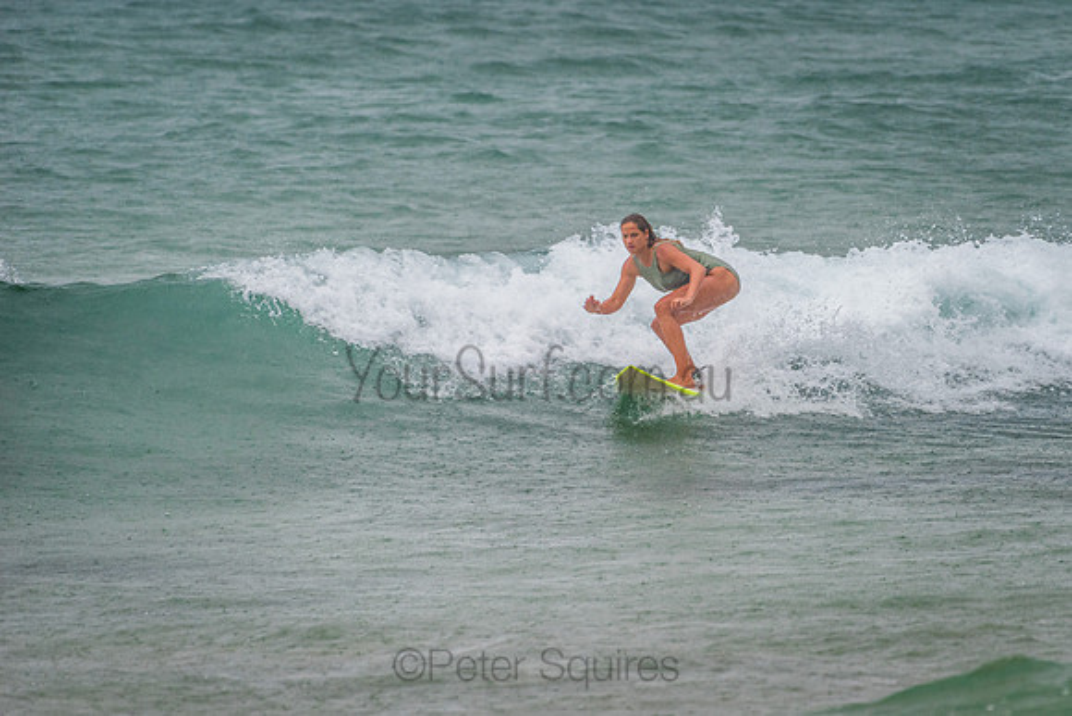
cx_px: 654
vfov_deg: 2.3
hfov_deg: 3.4
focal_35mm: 610
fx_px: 18181
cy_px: 321
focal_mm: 500
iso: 360
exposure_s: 1/320
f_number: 5.6
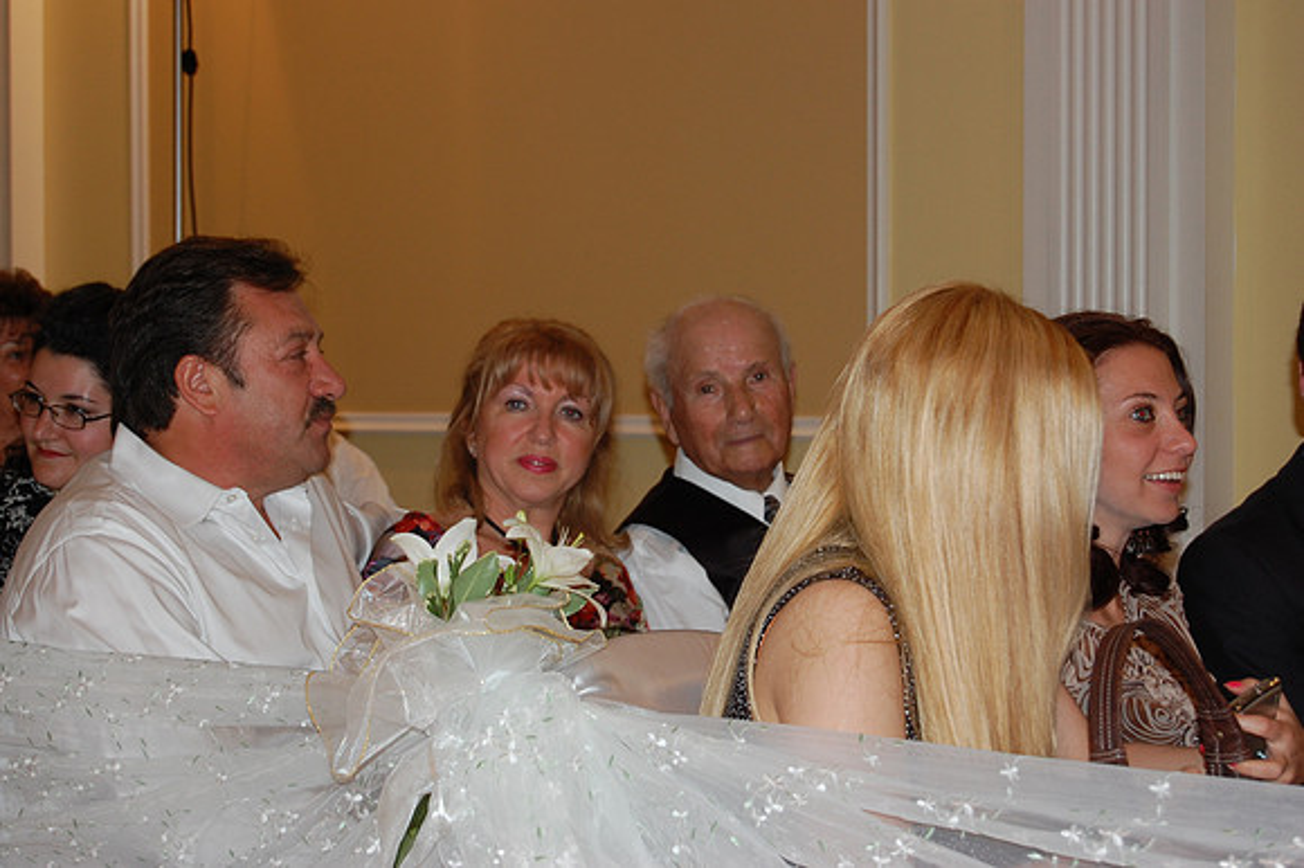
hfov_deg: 24.6
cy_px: 434
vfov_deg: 16.5
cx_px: 652
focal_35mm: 82
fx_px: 2987
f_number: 5.6
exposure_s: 1/60
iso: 400
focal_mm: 55
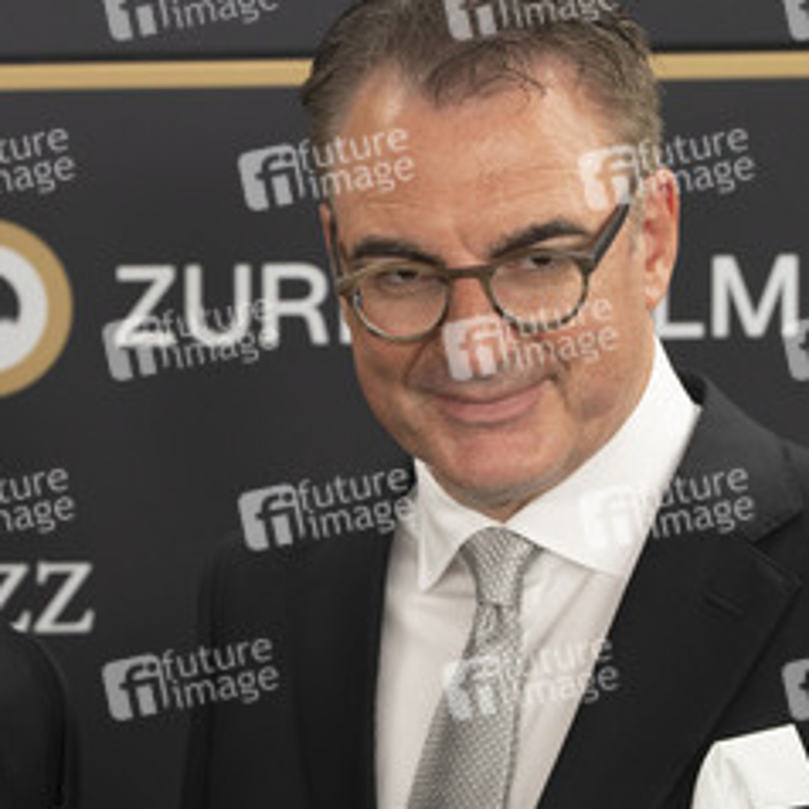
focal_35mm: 322
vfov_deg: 5.4
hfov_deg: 5.4
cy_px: 425
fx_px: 8514
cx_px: 236
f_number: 6.3
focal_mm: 200
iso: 1600
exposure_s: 1/500
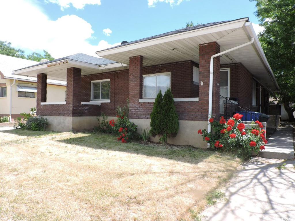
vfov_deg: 56.8
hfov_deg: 71.6
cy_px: 110
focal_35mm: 24
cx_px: 148
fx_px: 205
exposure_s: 1/200
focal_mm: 4.3
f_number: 4.7
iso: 100
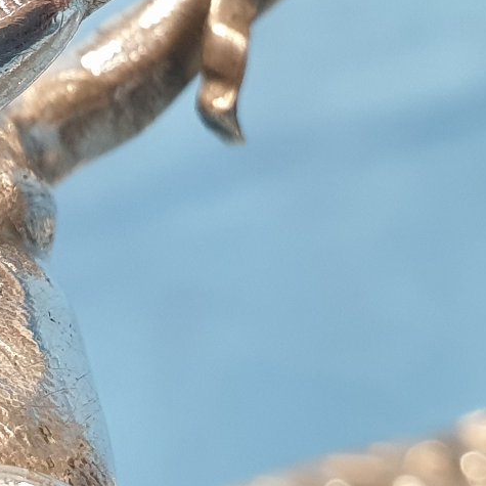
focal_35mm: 58
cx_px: -40
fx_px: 921
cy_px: 63
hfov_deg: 27.2
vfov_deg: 28.6
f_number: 2.4
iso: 400
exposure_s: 1/50
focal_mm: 4.3
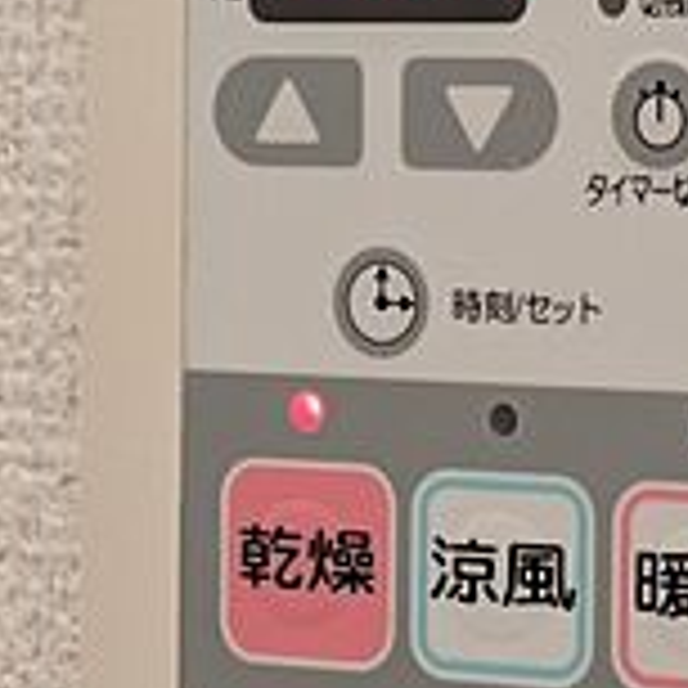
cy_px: 216
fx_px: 4250
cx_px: 607
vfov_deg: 9.2
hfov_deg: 9.2
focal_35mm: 189
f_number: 1.89
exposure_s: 1/60
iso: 348
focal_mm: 5.43
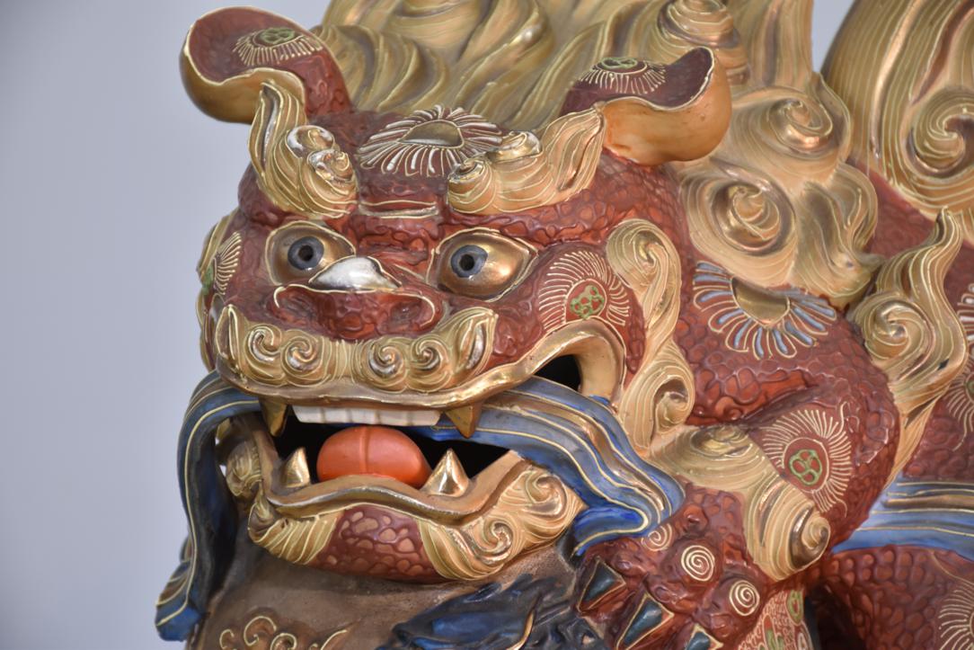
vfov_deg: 9.6
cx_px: 487
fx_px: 3856
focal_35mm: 142
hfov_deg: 14.4
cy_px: 325
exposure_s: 1/25
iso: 400
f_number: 5.3
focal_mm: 95
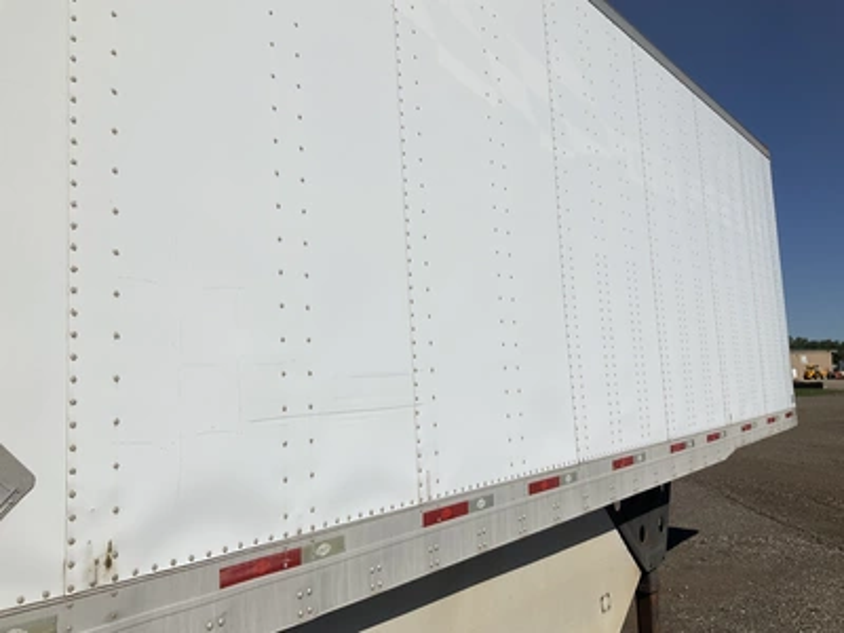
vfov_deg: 48.2
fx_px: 707
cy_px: 316
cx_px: 422
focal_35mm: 29
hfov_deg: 61.7
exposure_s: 1/10204
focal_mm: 3
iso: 25
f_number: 1.8
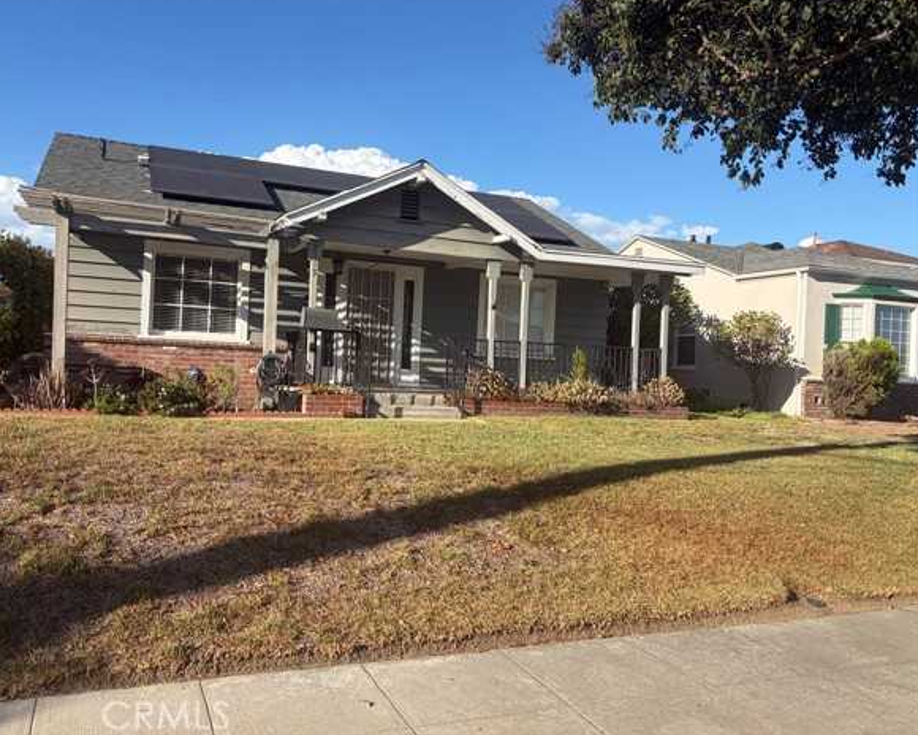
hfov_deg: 62.1
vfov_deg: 51.5
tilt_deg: -0.3
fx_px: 761
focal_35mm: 28
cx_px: 416
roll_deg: -2.6
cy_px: 358
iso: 50
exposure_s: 1/2538
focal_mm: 5.96
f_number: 1.6
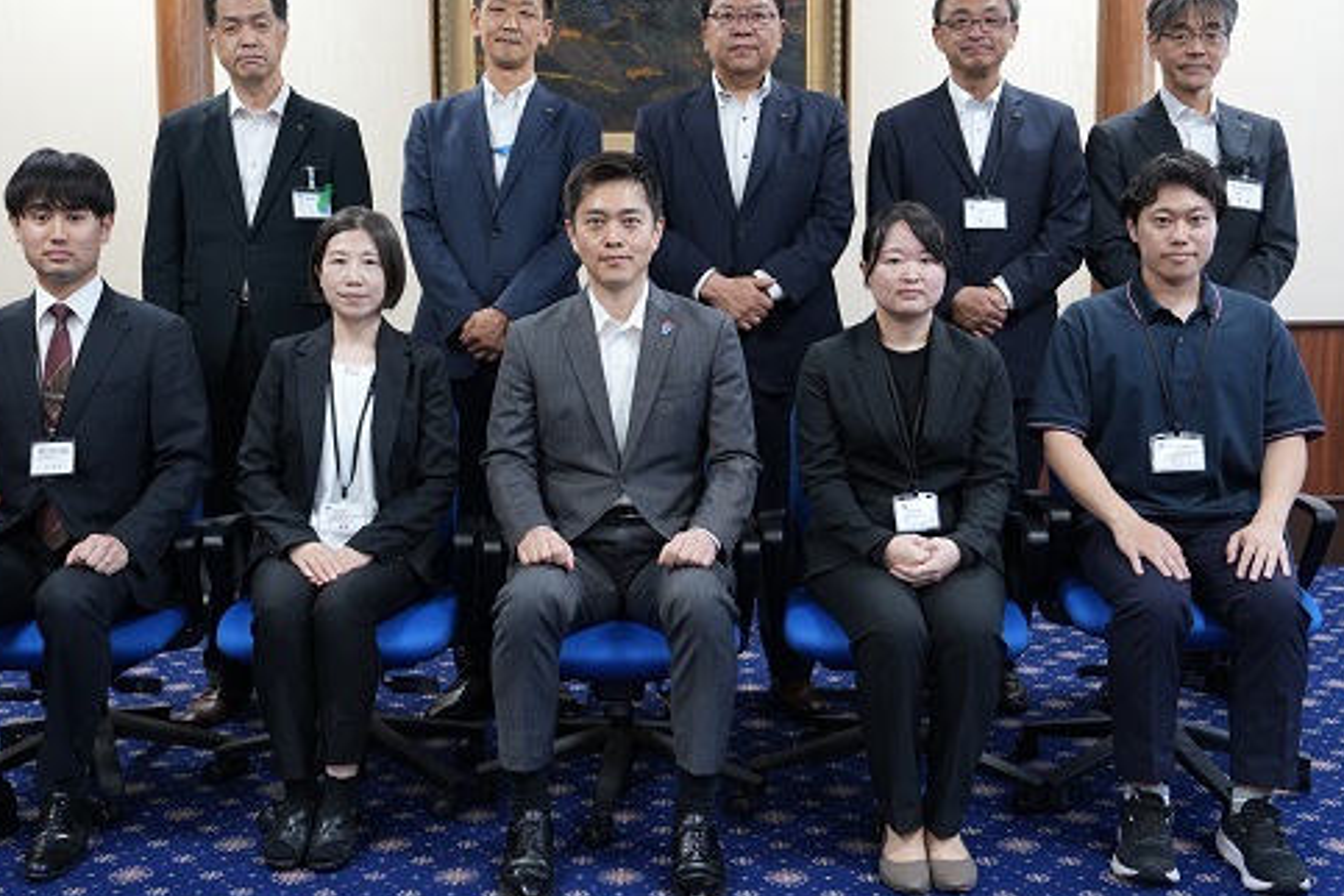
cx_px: 612
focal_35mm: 41
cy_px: 403
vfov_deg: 32.6
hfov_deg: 47.4
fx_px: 1531
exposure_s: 1/40
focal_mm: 34
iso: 400
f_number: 2.8
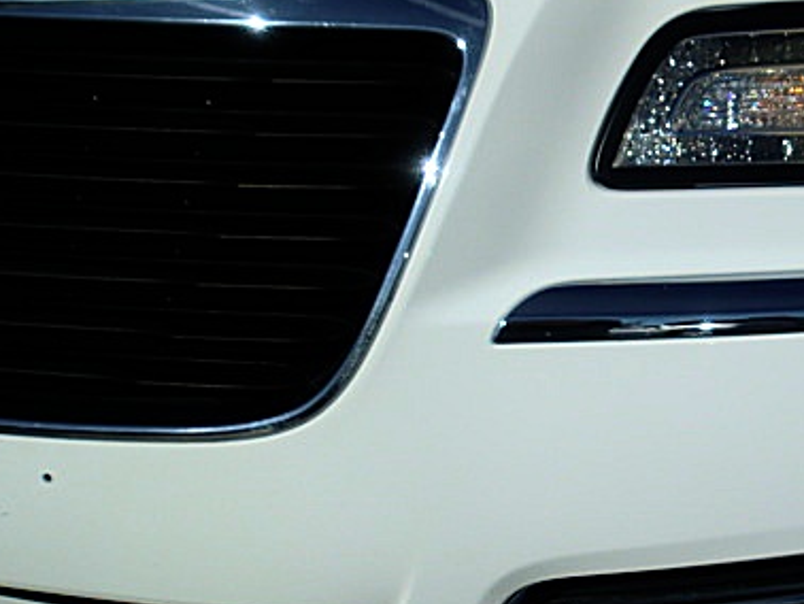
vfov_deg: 32.9
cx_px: 647
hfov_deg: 41.1
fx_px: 1023
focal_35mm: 44
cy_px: 311
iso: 64
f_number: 7.8
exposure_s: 1/500
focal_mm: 4.65
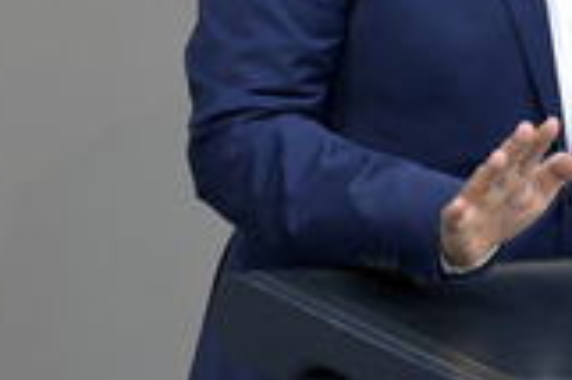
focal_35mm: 1146
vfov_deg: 1.2
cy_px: -82
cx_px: 520
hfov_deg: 1.8
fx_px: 18190
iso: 8000
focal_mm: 410
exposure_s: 1/320
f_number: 5.6
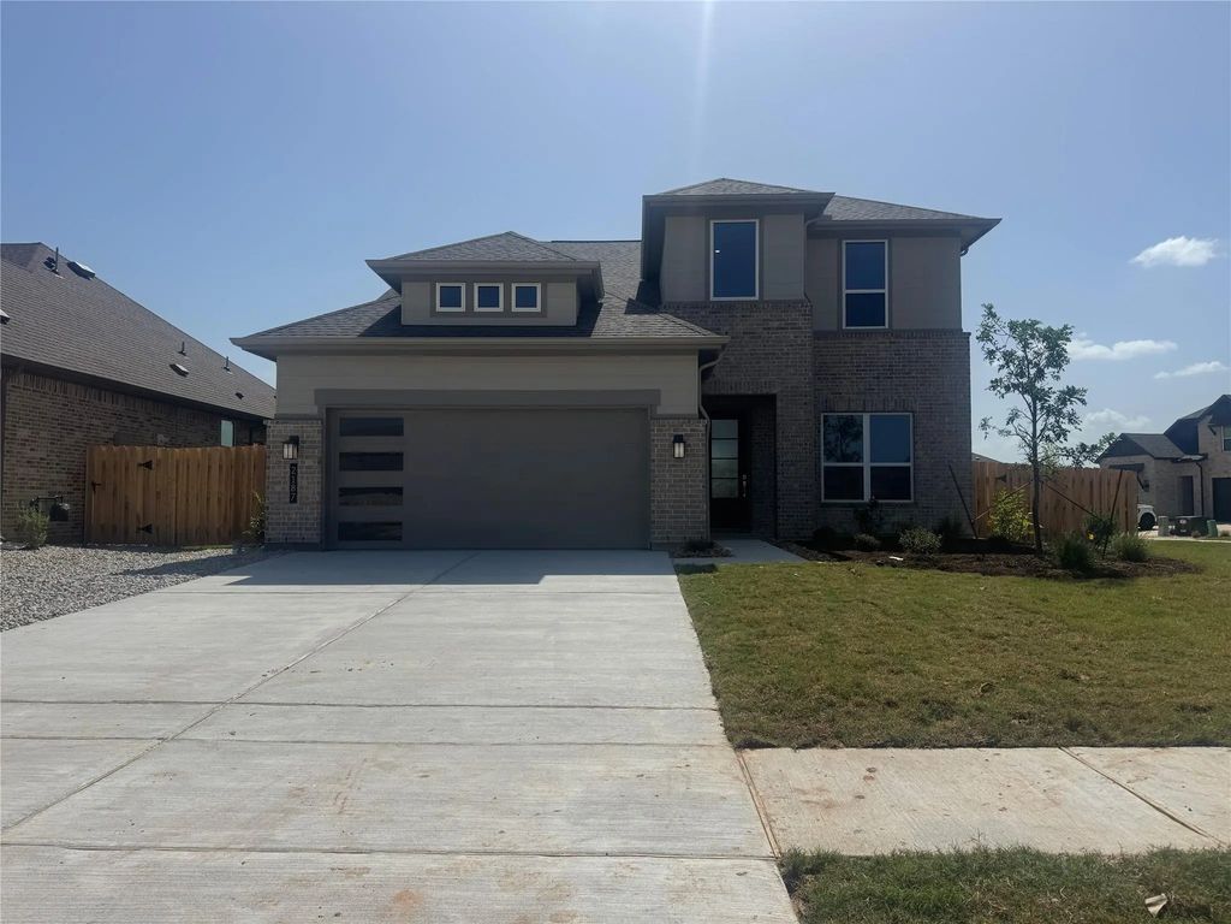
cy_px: 462
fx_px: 853
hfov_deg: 71.6
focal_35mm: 24
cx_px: 616
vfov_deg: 56.8
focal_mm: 6.76
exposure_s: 1/9009
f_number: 1.78
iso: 80
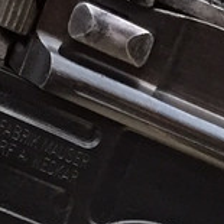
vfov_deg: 9.7
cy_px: 298
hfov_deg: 9.5
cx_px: 376
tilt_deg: -26.2
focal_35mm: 176
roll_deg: -0.1
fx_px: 1289
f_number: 2.2
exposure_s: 1/30
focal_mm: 4.15
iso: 50
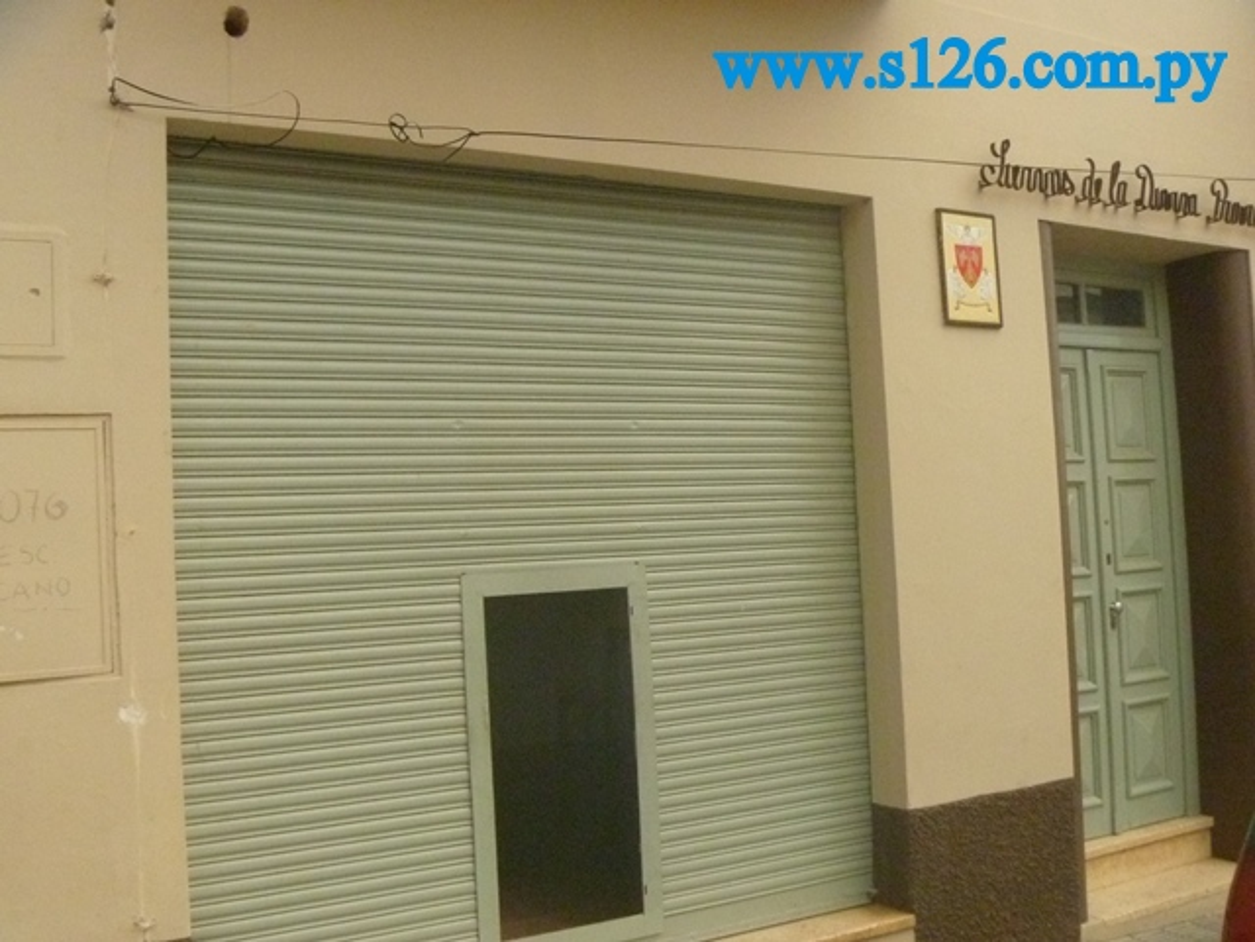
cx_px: 628
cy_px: 471
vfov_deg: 40.7
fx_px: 1269
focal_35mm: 35
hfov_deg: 52.6
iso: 800
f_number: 5.6
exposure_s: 1/800
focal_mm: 6.3
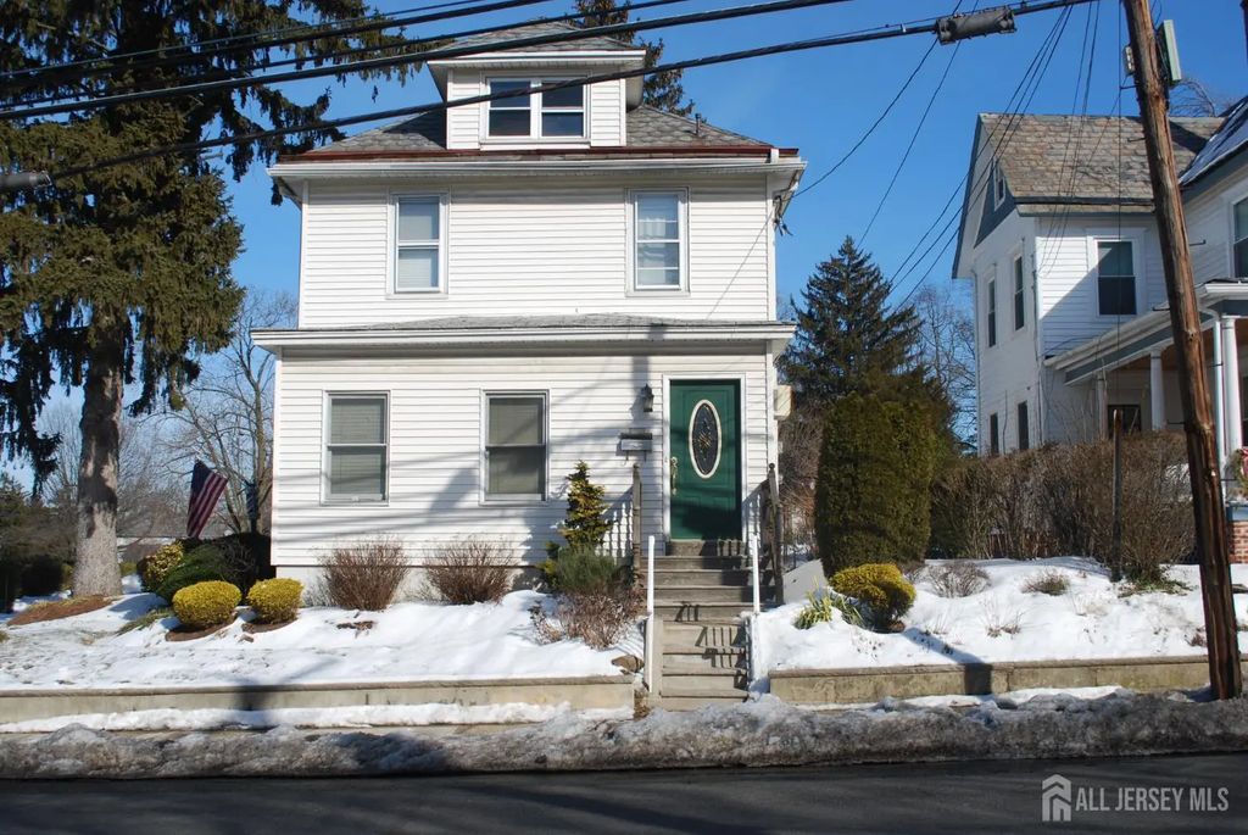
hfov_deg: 53.1
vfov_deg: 37.0
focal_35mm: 36
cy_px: 418
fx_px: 1249
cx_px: 624
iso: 100
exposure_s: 1/320
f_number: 9
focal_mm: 24
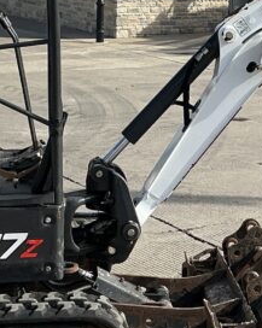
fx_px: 1000
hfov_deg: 14.9
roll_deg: -1.9
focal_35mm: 103
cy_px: 65
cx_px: 192
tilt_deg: -6.6
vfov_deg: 18.5
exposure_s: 1/1412
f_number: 1.8
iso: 25
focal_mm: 3
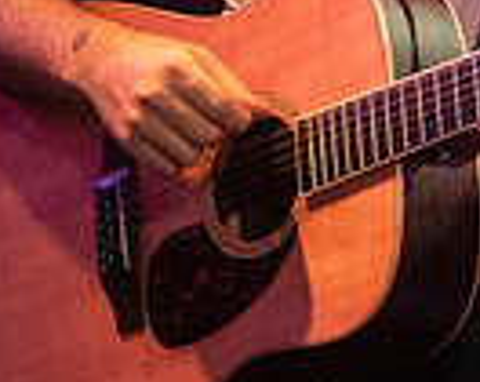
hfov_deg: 2.3
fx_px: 11722
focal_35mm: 827
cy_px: -360
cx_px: 665
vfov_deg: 1.9
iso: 2500
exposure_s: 1/400
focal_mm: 170
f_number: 3.2
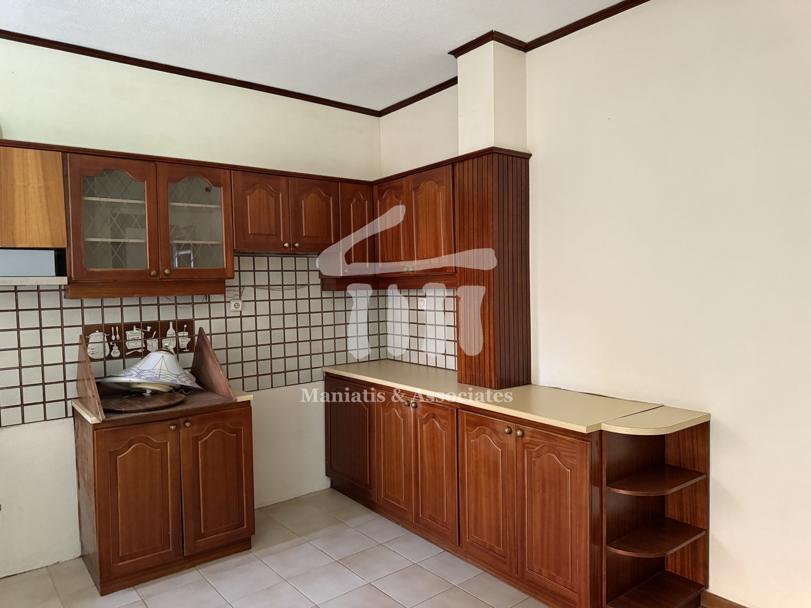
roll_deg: +0.6
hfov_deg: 71.6
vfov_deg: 56.8
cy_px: 304
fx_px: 562
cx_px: 406
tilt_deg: -1.5
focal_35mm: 24
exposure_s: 1/54
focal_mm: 6.76
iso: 800
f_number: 1.78
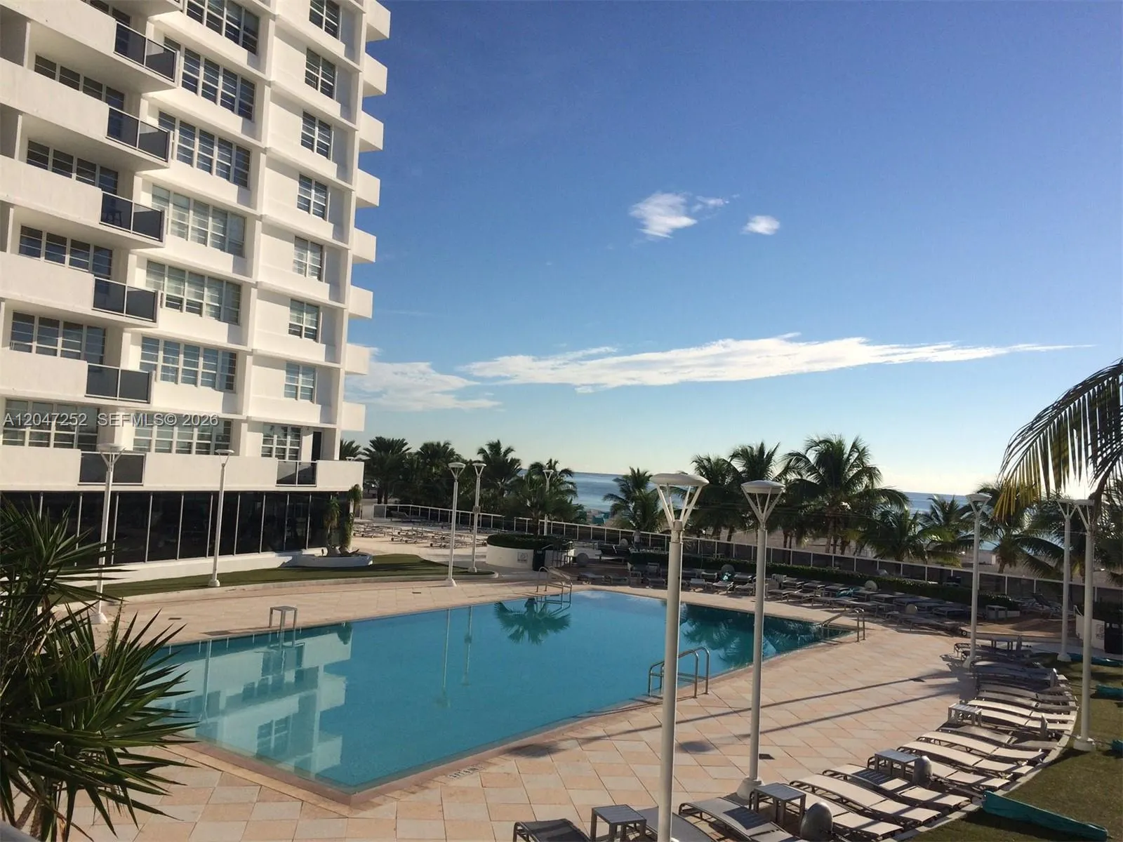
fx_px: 941
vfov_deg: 48.2
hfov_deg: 61.7
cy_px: 421
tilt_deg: +2.8
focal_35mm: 29
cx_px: 562
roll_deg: -2.4
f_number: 2.2
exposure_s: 1/4566
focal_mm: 4.15
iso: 32
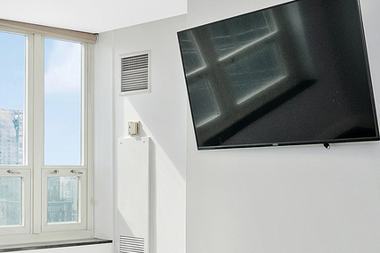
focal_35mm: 63
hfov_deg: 31.4
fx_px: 663
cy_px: 204
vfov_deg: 21.3
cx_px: 95
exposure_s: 1/60
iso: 200
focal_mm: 11
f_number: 5.6
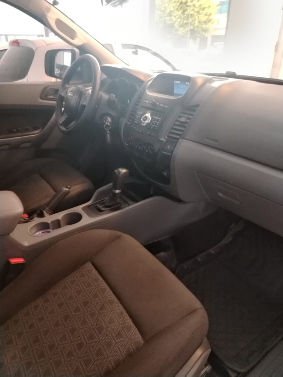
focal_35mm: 24
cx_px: 142
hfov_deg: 56.8
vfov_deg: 71.6
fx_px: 262
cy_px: 188
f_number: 1.75
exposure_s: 1/25
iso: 2119
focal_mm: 5.25
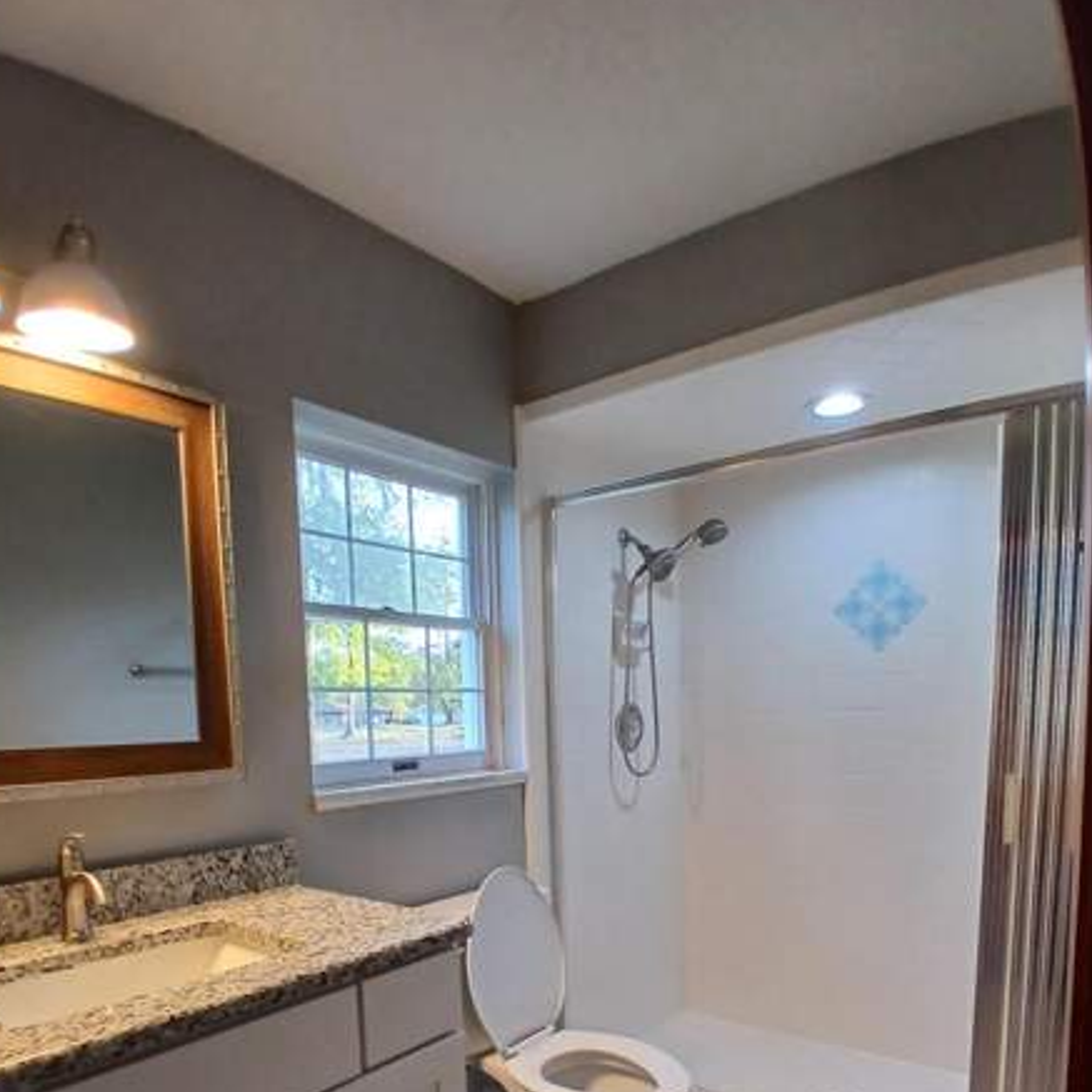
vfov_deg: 66.4
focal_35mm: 22
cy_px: 785
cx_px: 565
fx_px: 785
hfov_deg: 69.6
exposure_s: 1/30
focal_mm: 1.4
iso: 100
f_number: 2.2
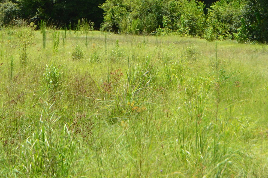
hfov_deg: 27.7
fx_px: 543
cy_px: -1
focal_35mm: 73
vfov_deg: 18.2
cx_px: 148
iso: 400
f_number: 10
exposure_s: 1/320
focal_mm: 22
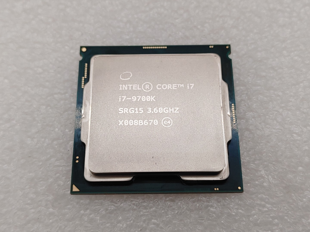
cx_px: 155
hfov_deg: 41.2
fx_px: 412
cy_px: 116
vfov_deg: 31.5
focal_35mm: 46
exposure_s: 1/260
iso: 50
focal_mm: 4.36
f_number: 1.8
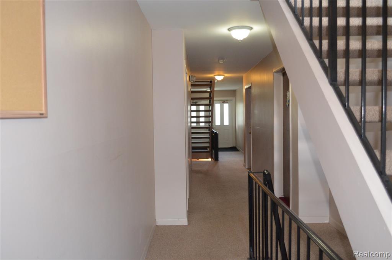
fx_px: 359
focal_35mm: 33
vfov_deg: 39.8
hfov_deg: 57.3
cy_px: 130
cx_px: 196
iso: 1800
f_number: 3.8
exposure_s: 1/60
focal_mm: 22
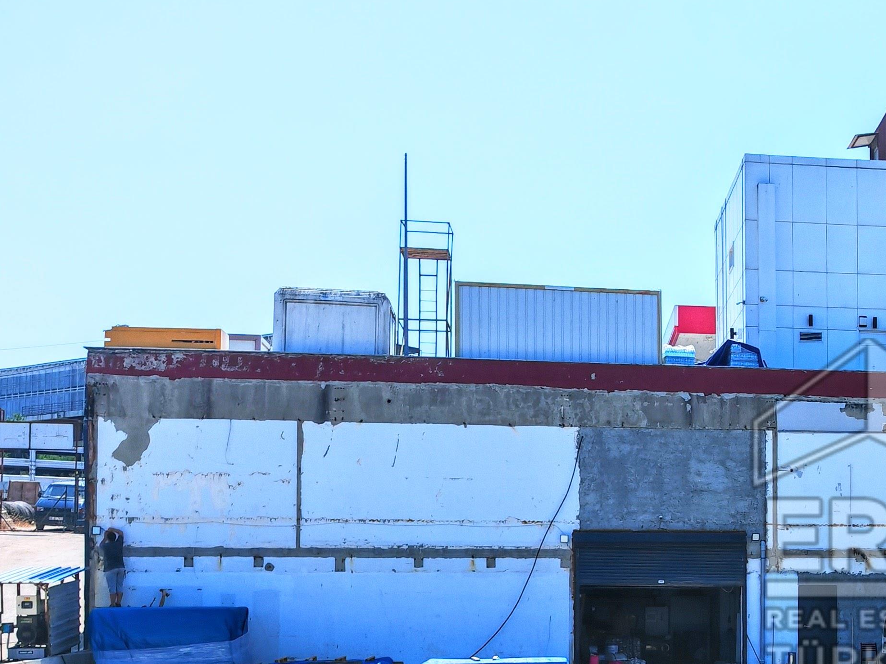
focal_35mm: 60
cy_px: 510
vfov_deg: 24.1
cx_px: 869
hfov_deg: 30.1
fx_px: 1536
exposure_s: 1/1700
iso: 50
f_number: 2
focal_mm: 6.83
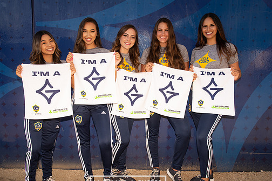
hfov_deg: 48.4
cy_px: 99
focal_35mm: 40
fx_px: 302
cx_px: 131
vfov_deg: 33.4
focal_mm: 32
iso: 200
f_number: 5.6
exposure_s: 1/400
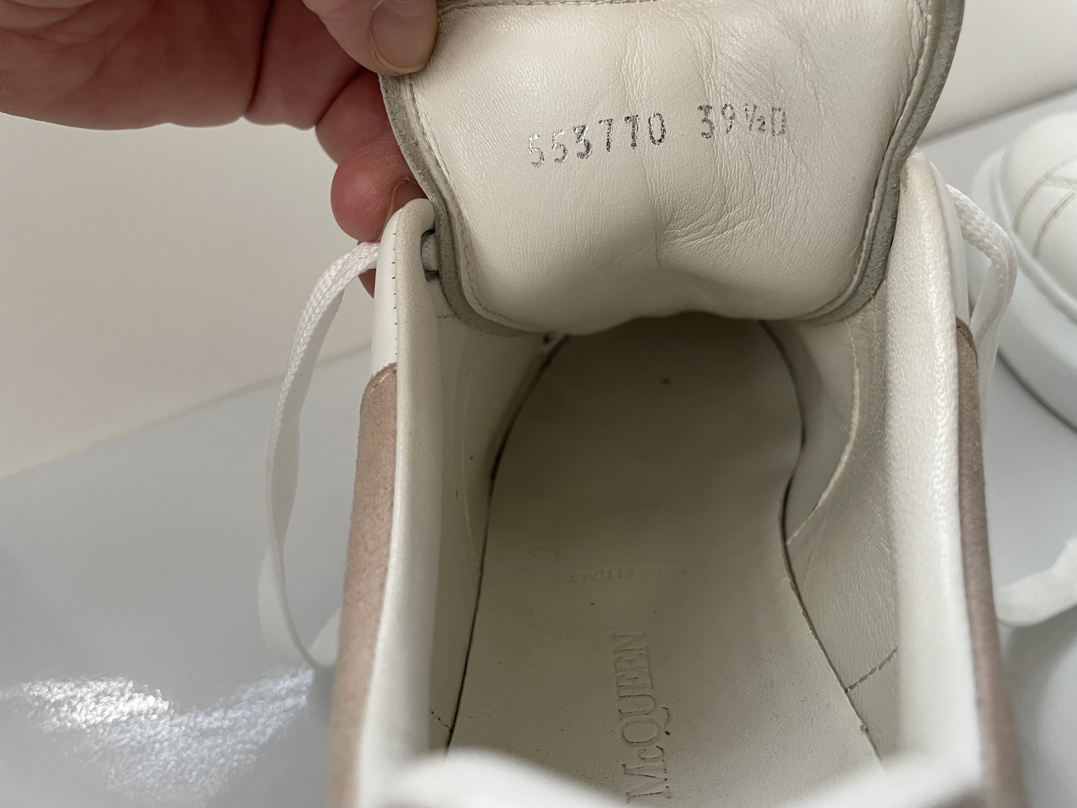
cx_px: 538
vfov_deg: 53.1
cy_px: 404
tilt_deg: -43.5
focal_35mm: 26
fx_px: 809
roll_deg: +5.2
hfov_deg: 67.3
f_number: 1.6
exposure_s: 1/63
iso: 125
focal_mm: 4.2
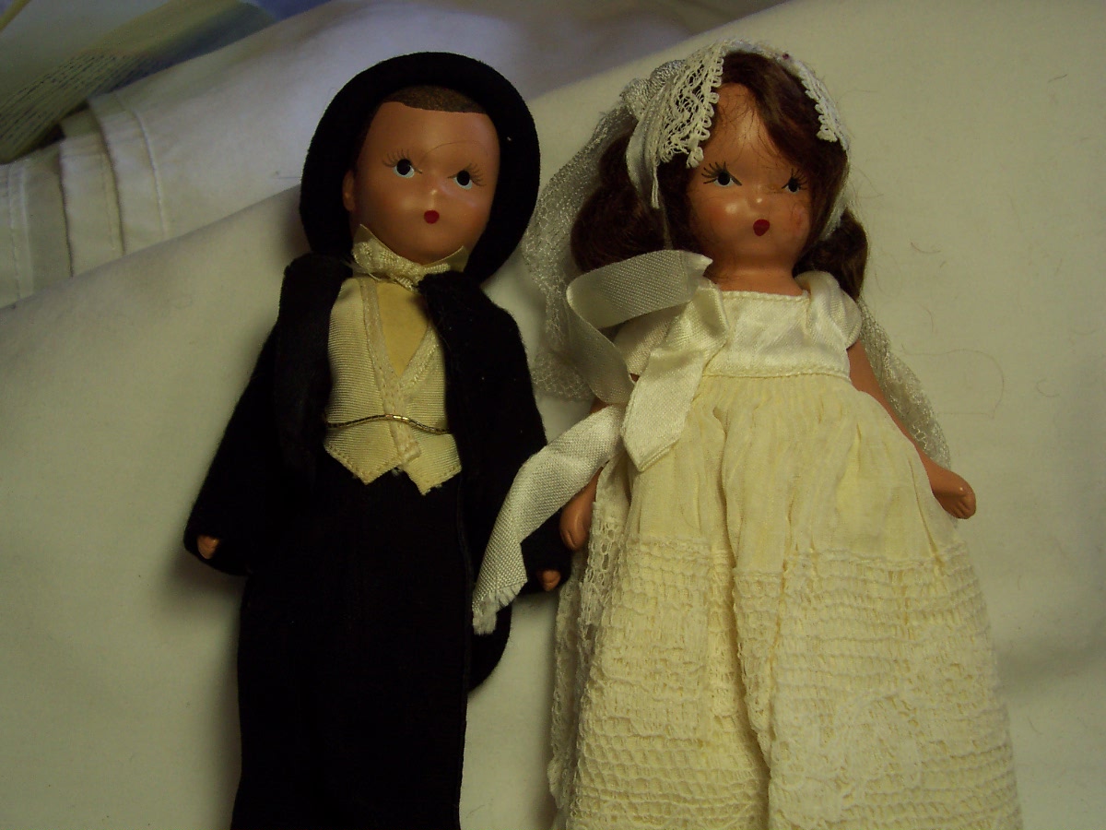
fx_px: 1182
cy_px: 415
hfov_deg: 50.1
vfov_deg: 38.7
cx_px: 553
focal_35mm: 37
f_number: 2.8
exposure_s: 1/180
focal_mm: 5.6
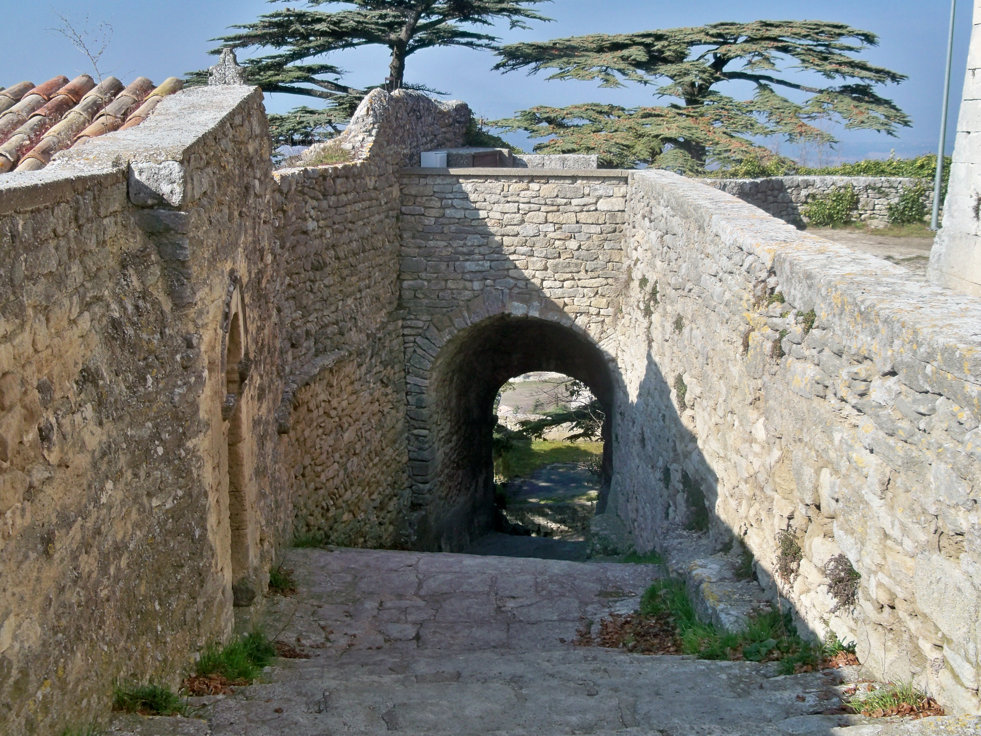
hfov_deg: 46.8
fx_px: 1134
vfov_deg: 35.9
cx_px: 506
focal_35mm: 40
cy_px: 342
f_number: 3.5
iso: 100
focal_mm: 6.2
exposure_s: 1/640
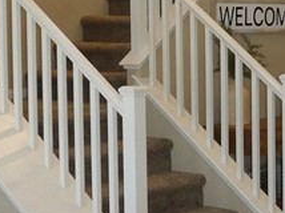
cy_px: 71
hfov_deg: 16.9
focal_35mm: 115
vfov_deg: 12.8
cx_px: 260
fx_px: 946
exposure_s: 1/30
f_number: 3.3
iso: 320
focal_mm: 4.3
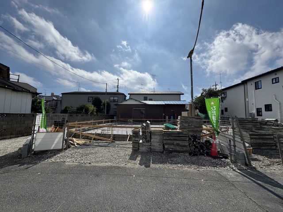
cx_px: 142
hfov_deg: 102.1
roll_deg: +1.0
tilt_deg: +5.8
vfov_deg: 85.7
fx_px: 114
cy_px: 106
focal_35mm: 14
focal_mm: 2.22
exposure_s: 1/4132
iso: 32
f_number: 2.2
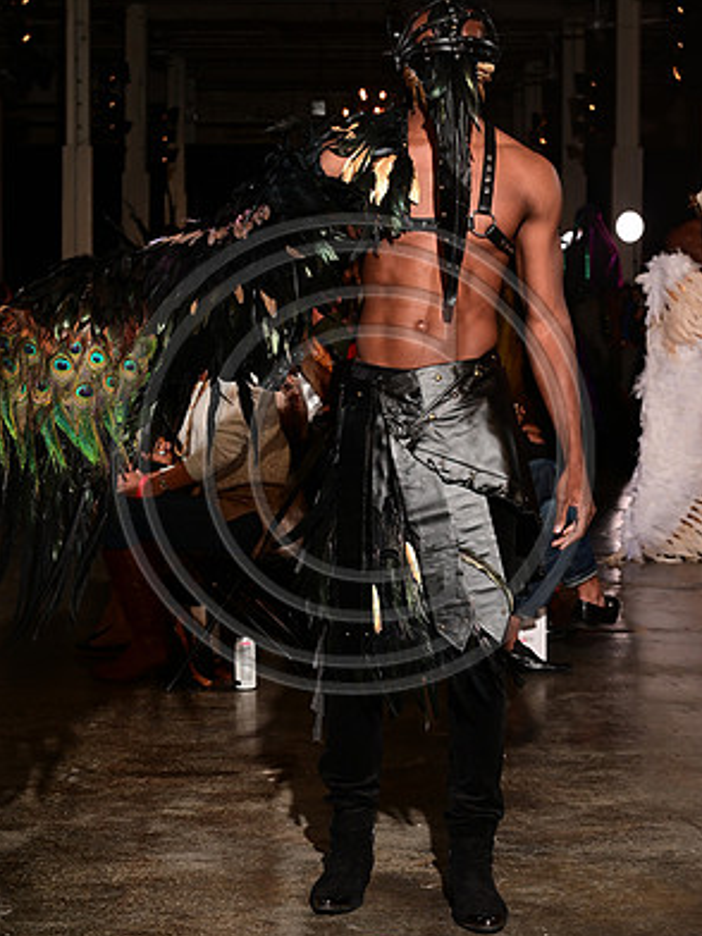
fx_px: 2325
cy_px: 451
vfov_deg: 22.8
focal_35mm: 86
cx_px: 355
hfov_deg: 17.2
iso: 1000
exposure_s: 1/125
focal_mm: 78
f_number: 9
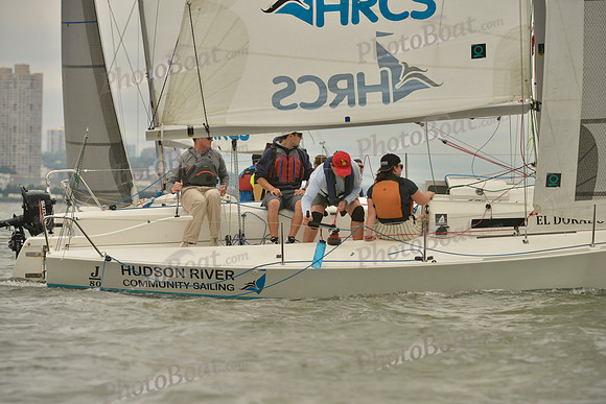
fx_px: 3704
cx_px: 303
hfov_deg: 9.4
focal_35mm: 220
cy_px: 202
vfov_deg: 6.2
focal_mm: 220
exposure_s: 1/1250
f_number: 7.1
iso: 400
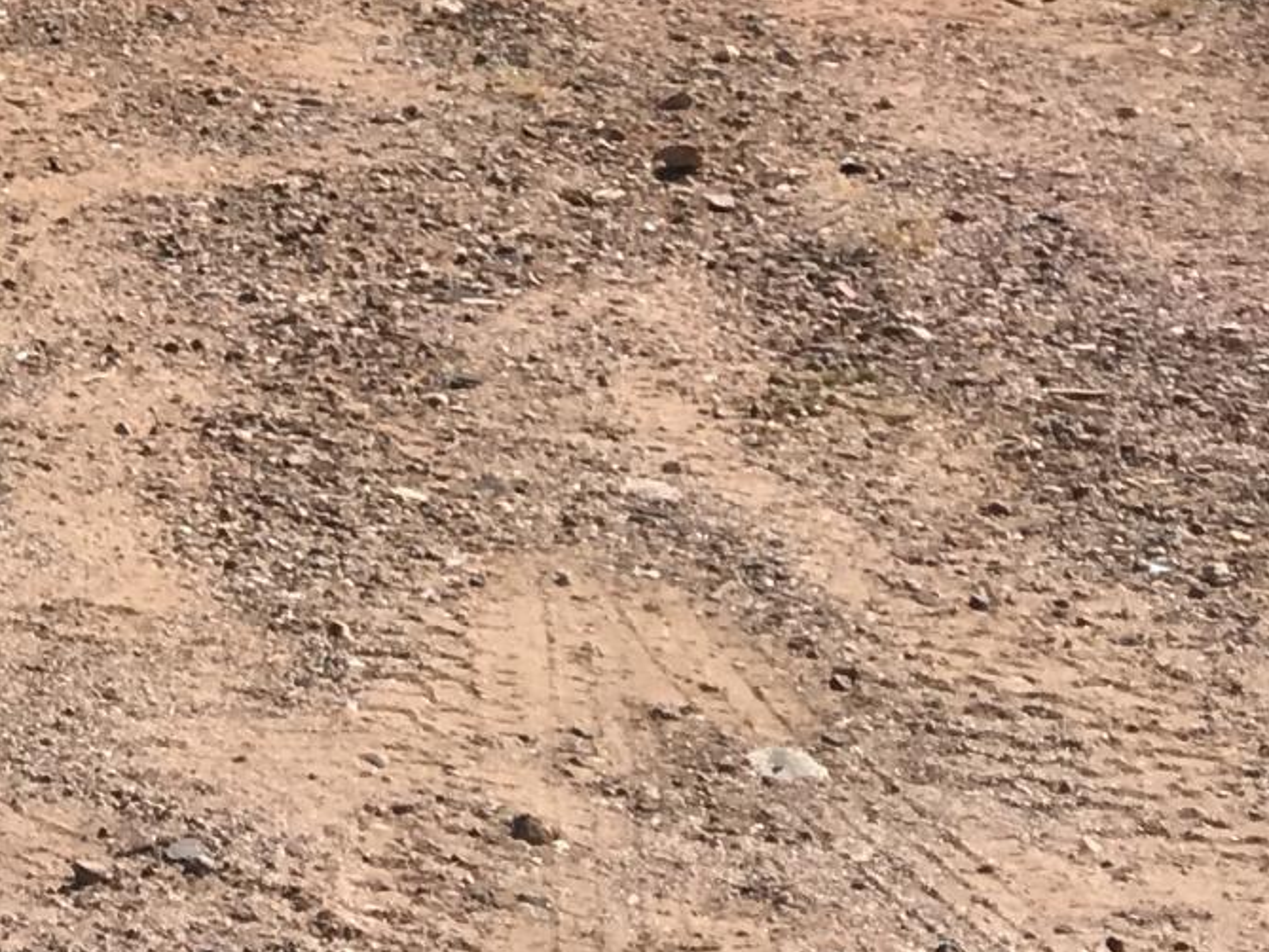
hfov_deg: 14.7
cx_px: -192
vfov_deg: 10.3
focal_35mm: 130
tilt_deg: +1.6
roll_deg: -1.3
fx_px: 4767
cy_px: -1094
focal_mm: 4.15
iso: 25
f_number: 2.2
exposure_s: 1/2262
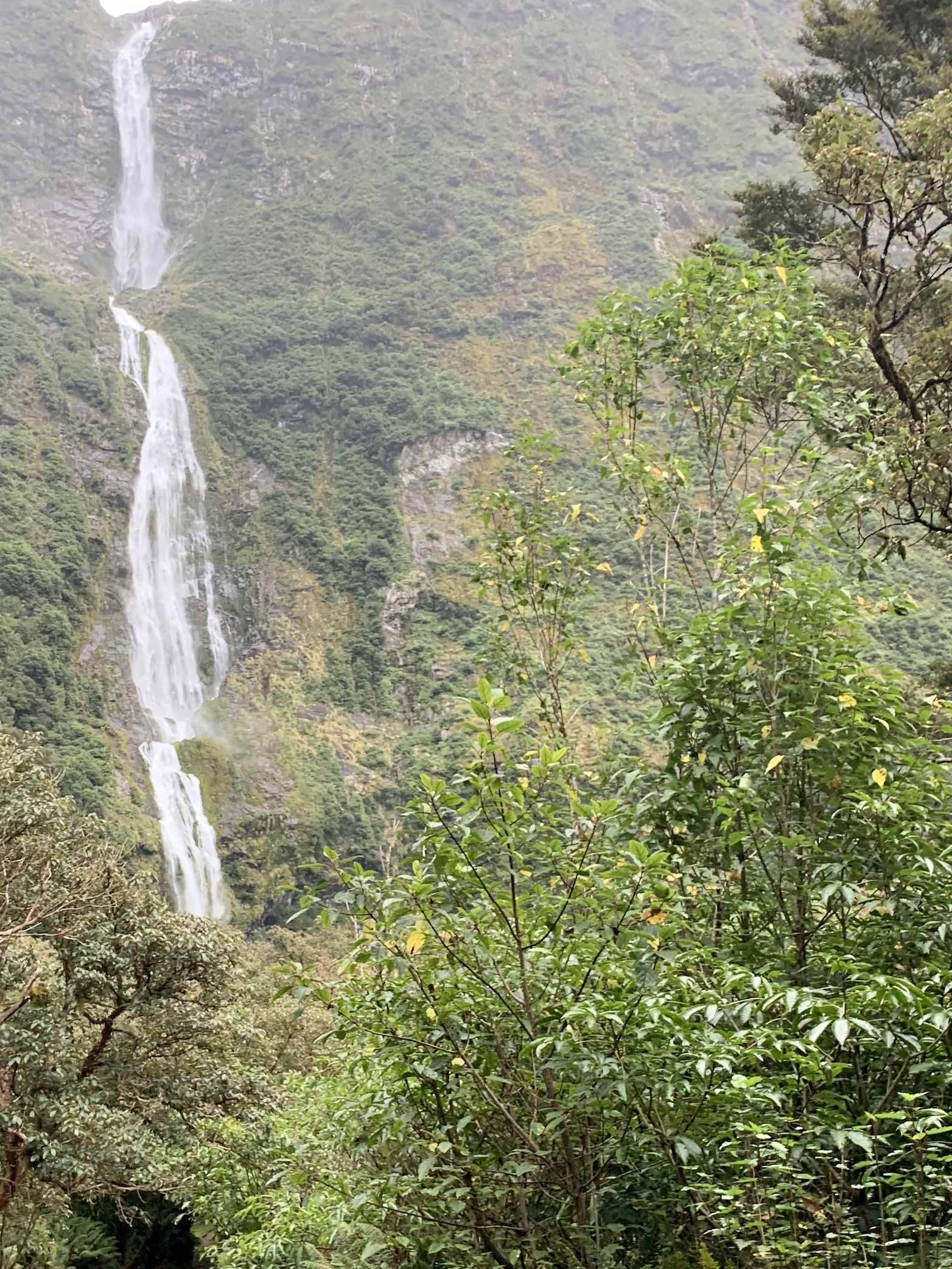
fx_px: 1577
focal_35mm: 43
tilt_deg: +19.0
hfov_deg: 33.1
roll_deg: -0.5
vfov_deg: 43.7
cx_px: 270
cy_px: 732
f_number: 1.8
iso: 80
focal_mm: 4.25
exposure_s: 1/121
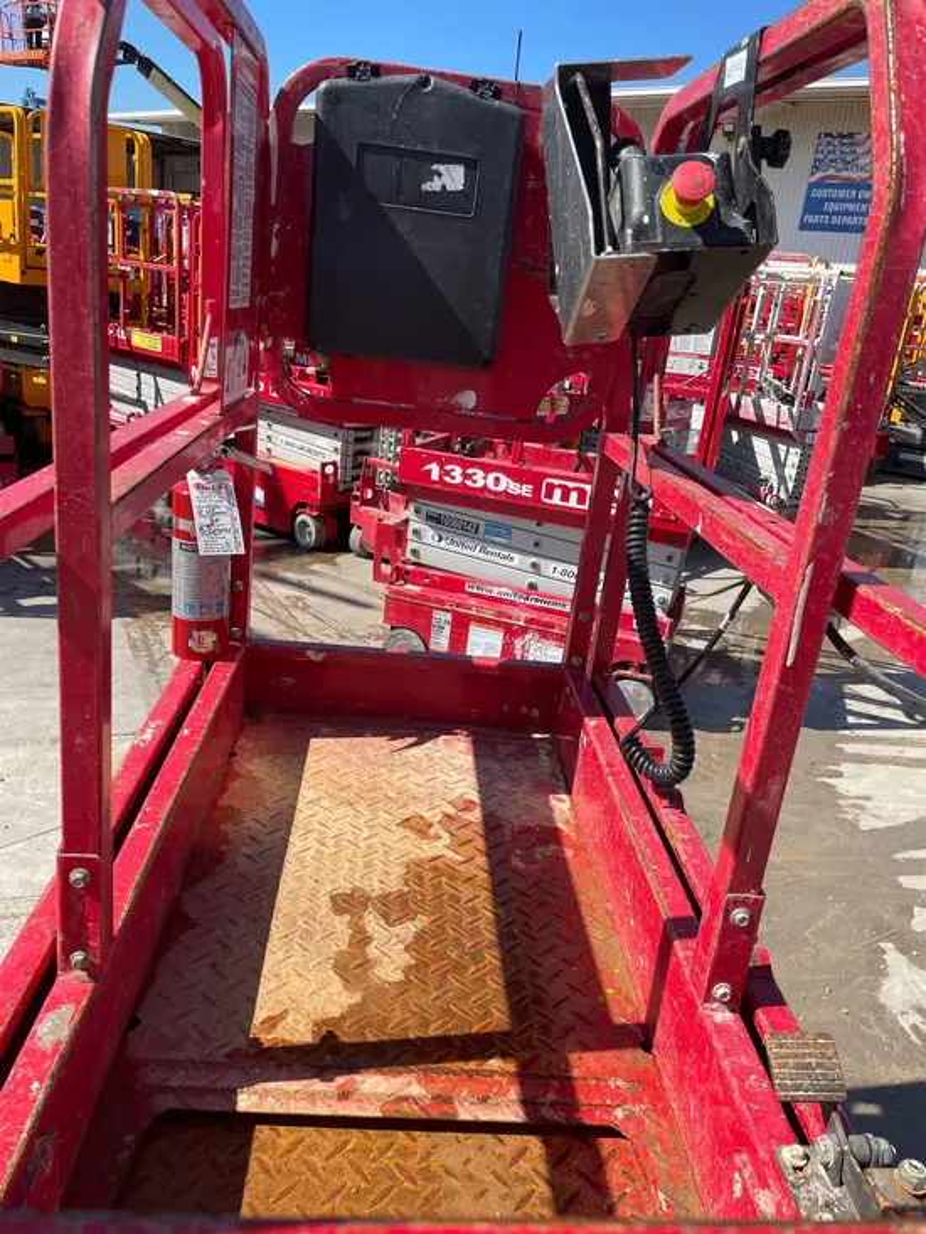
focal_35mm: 26
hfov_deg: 53.1
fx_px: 927
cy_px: 617
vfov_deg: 67.3
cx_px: 463
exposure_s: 1/2353
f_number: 1.6
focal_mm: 4.2
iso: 32
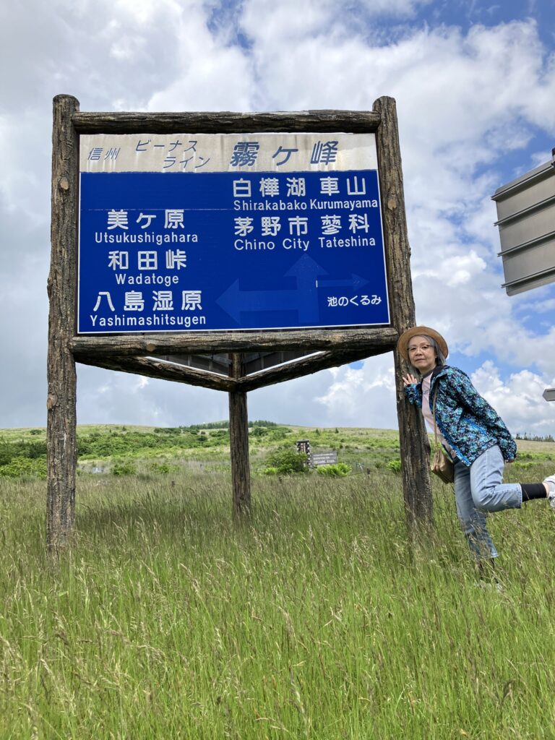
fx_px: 599
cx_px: 278
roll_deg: +4.3
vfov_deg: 63.4
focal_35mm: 28
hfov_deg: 49.7
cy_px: 370
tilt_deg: +11.4
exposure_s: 1/2024
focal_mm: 3.99
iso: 32
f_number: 1.8
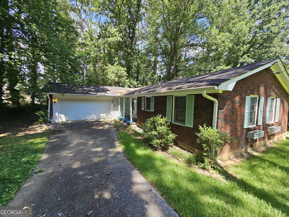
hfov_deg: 106.2
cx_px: 144
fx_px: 109
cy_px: 108
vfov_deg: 89.9
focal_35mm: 13
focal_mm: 2.2
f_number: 2.2
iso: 50
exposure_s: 1/201
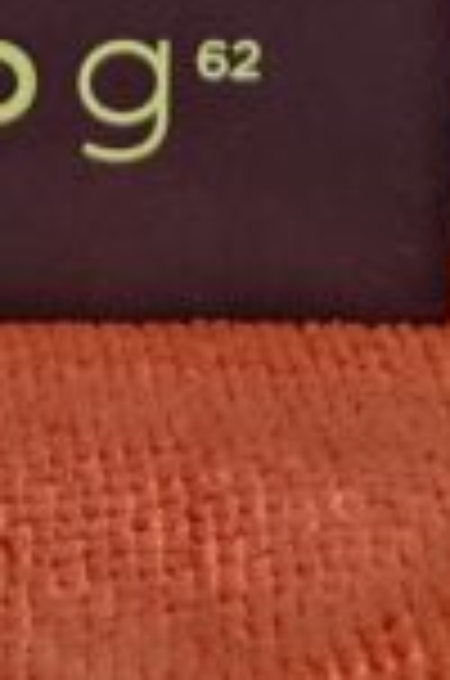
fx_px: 2392
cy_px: -968
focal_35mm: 127
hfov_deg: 10.7
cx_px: 54
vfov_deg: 12.5
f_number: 1.8
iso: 640
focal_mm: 5.4
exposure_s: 1/50
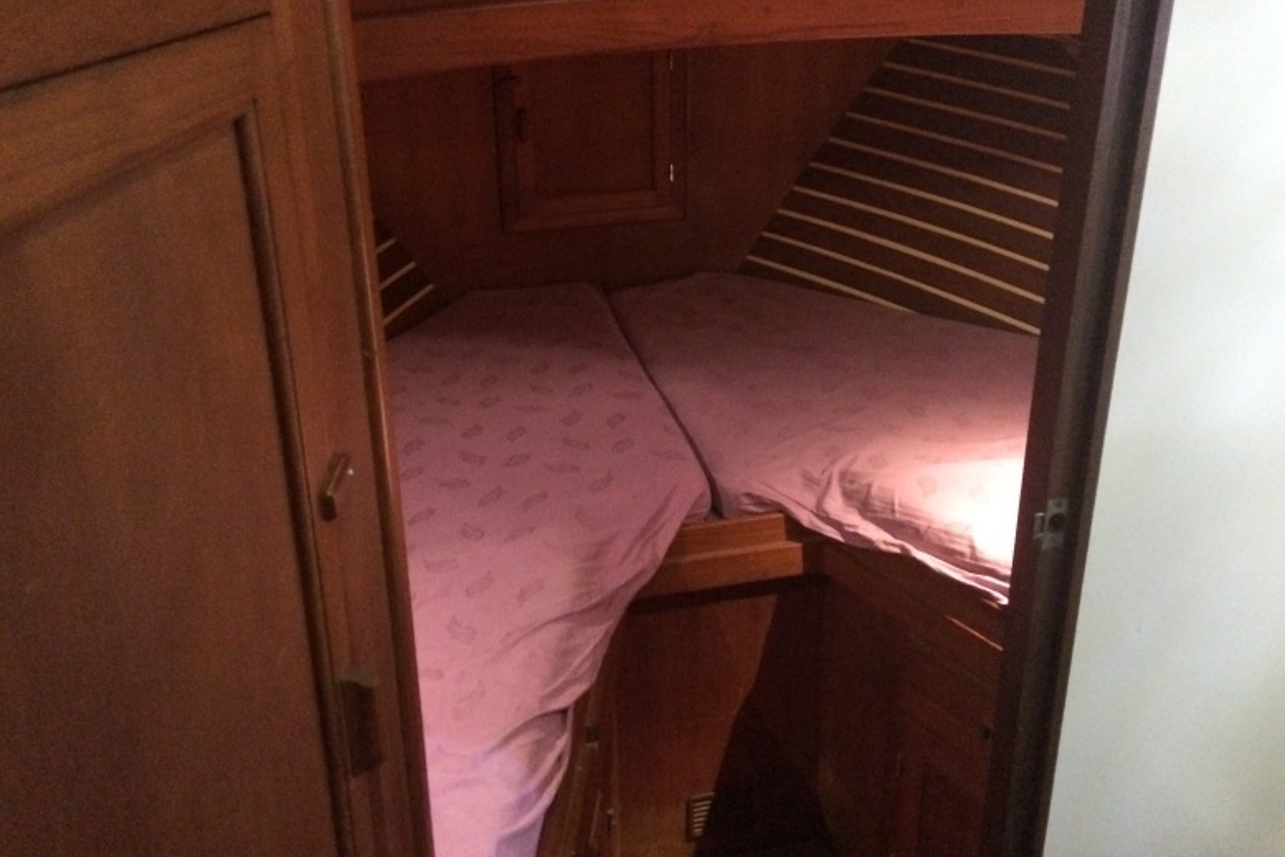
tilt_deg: -21.9
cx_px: 633
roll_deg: +0.2
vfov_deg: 42.2
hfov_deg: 60.3
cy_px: 367
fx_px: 1107
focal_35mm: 31
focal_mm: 4.15
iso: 1000
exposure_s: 1/15
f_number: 2.2
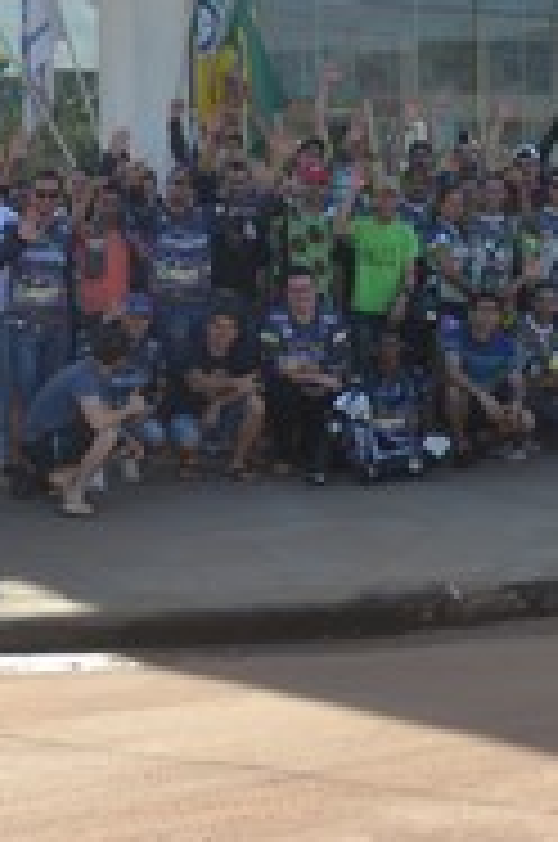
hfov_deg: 14.5
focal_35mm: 94
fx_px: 2193
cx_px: 328
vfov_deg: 21.5
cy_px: 198
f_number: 7.1
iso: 100
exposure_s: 1/200
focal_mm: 26
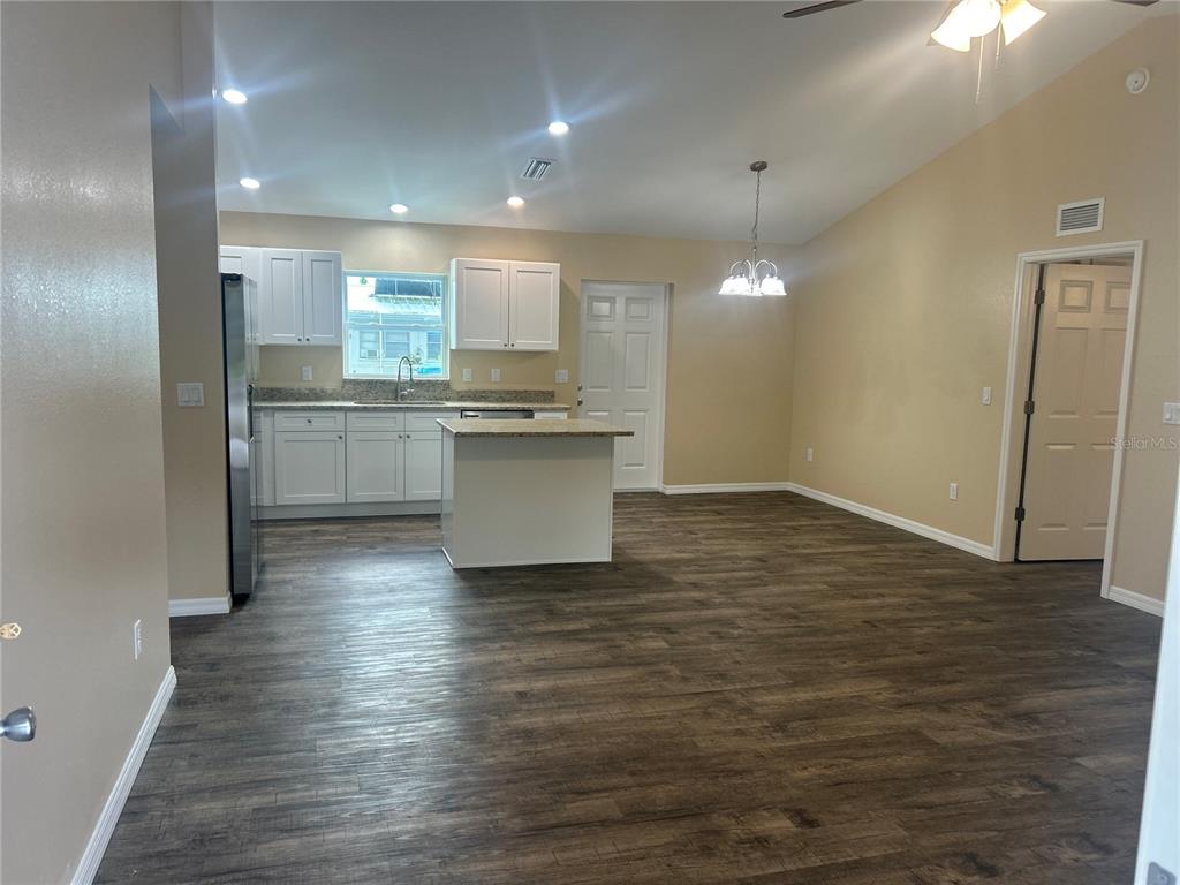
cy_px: 442
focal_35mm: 26
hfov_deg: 67.3
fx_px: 886
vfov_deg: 53.1
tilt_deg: -7.3
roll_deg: -1.2
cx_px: 590
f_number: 1.5
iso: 64
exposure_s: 1/120
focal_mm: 5.7
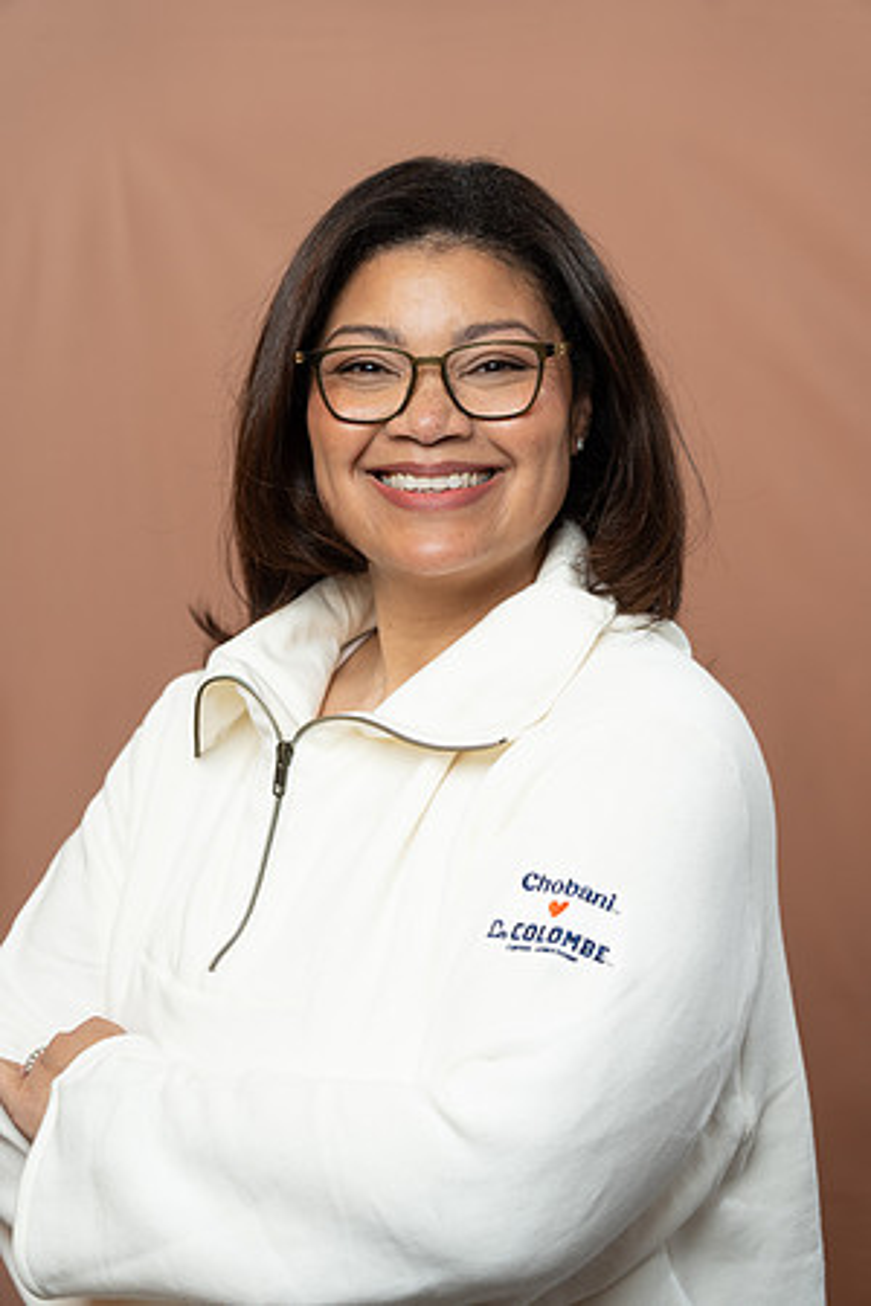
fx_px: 3375
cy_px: 653
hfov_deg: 14.7
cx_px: 436
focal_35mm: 93
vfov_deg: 21.9
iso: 320
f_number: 4
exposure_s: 1/160
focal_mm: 93
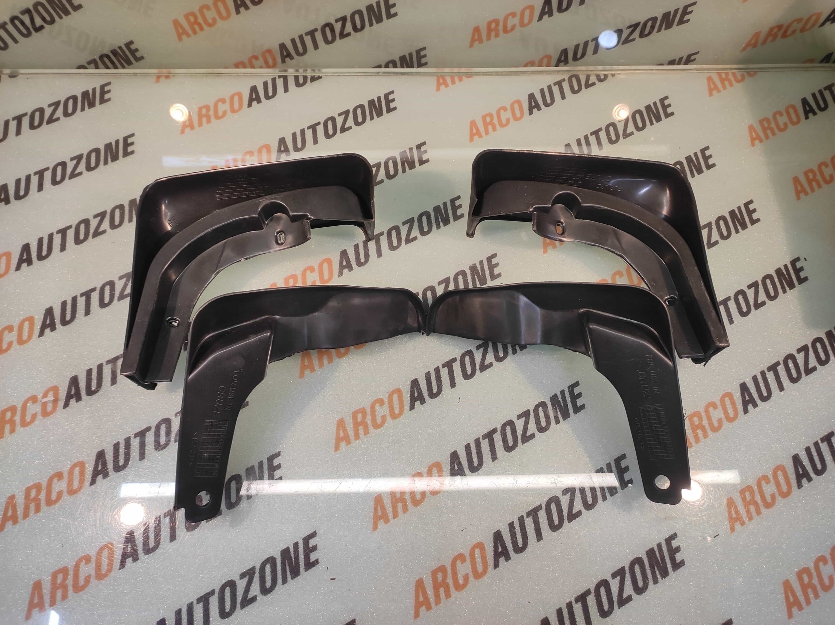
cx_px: 418
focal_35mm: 17
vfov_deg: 74.7
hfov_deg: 91.1
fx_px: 410
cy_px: 312
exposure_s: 1/33
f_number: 1.79
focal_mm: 4.74
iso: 106
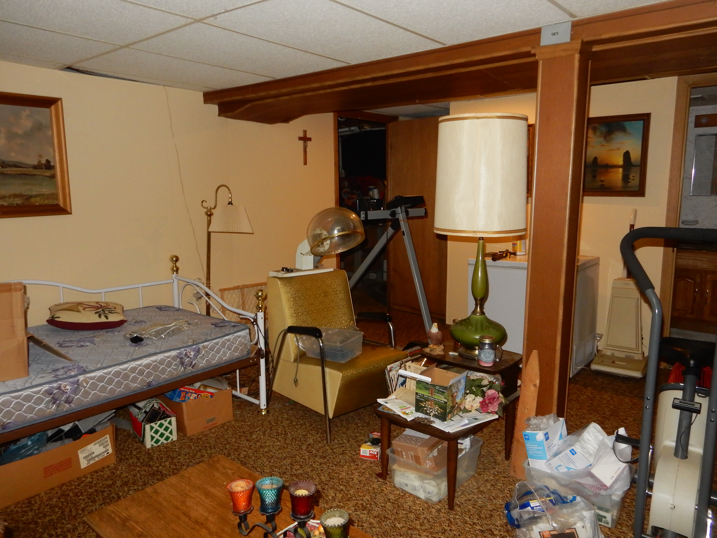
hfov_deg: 69.4
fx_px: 518
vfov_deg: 54.9
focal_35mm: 25
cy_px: 269
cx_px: 358
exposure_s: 1/30
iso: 320
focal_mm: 4.5
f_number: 3.7
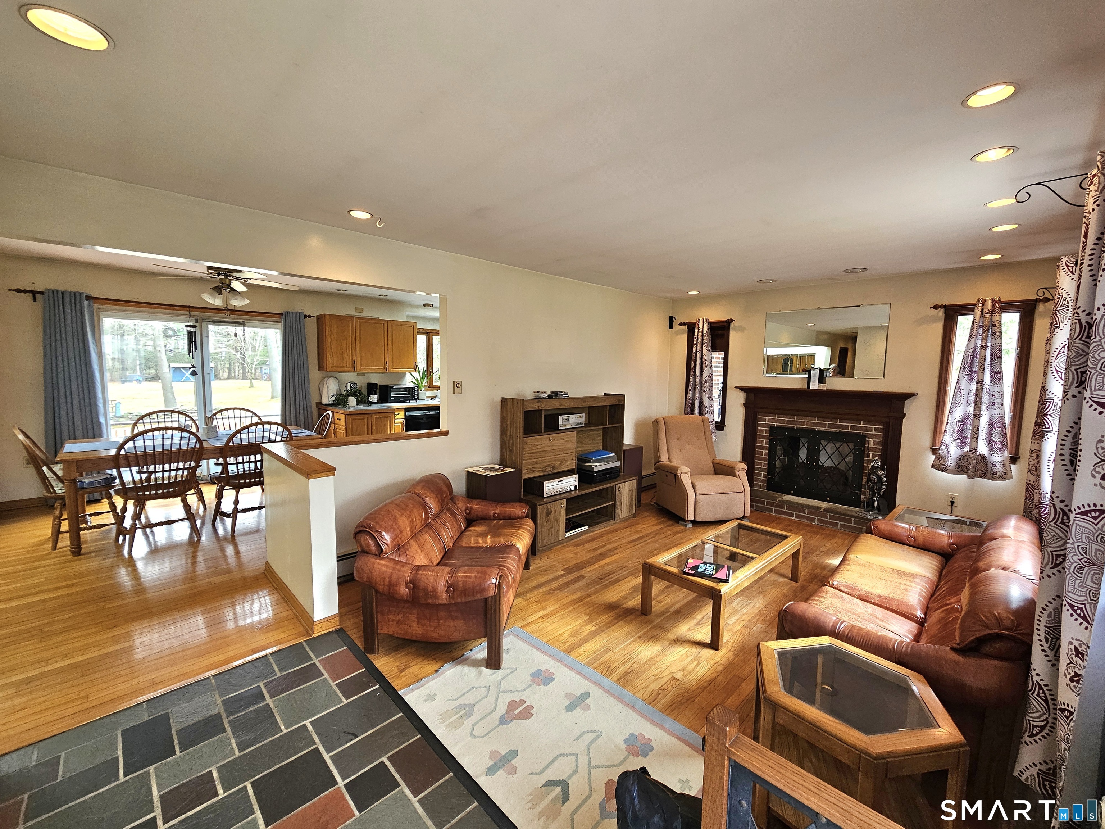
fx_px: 415
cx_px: 552
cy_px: 414
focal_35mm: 13
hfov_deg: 106.2
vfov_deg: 89.9
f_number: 2.2
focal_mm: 2.2
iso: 80
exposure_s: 1/60.2
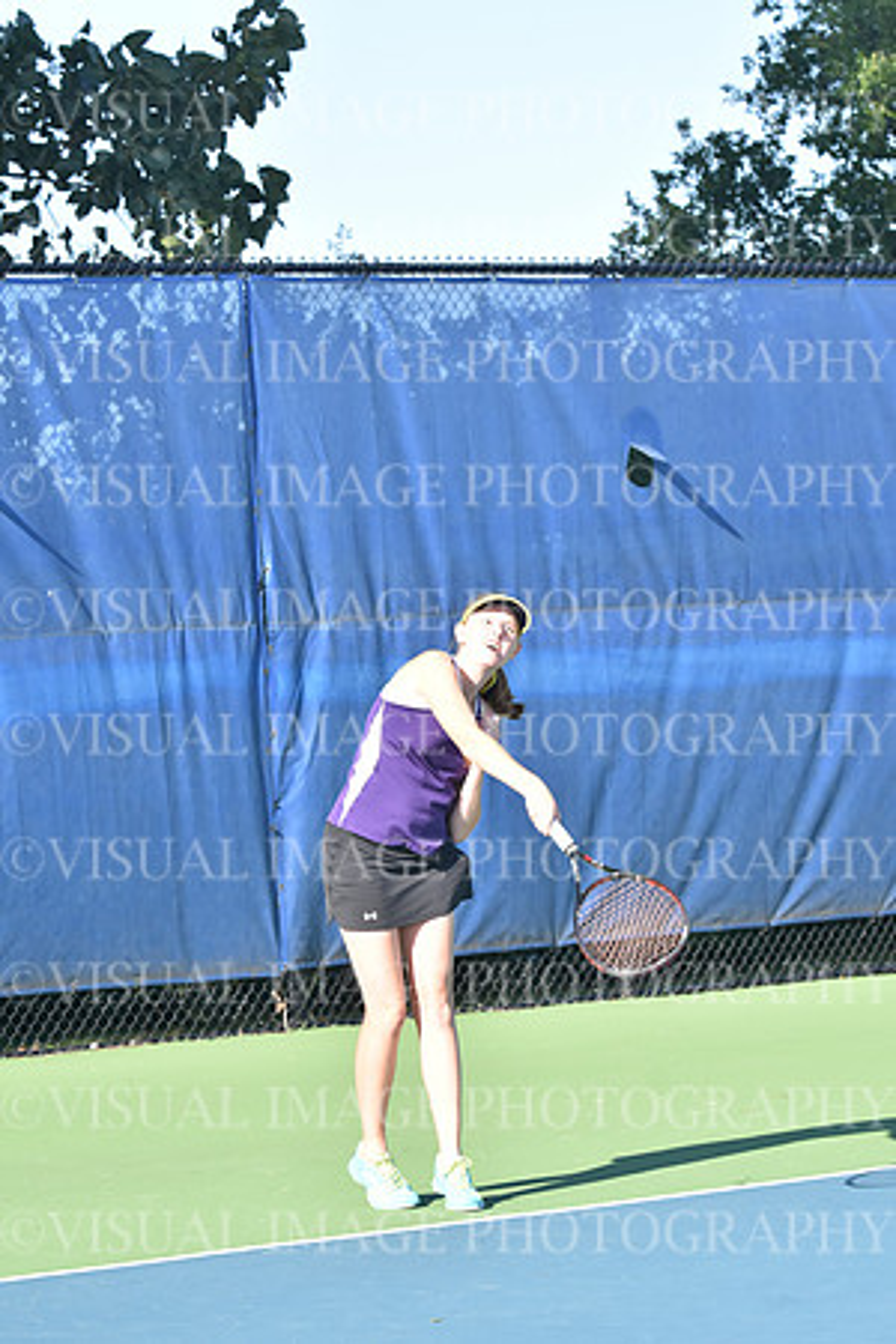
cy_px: 672
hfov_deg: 8.7
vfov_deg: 13.0
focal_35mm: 158
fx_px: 5880
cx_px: 448
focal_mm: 105
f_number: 7.1
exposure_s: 1/1000
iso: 800
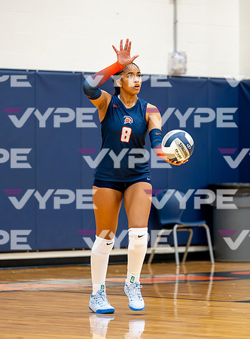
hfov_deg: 7.1
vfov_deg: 9.6
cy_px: 170
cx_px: 154
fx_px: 2008
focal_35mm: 206
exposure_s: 1/800
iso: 5600
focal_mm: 140
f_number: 2.8
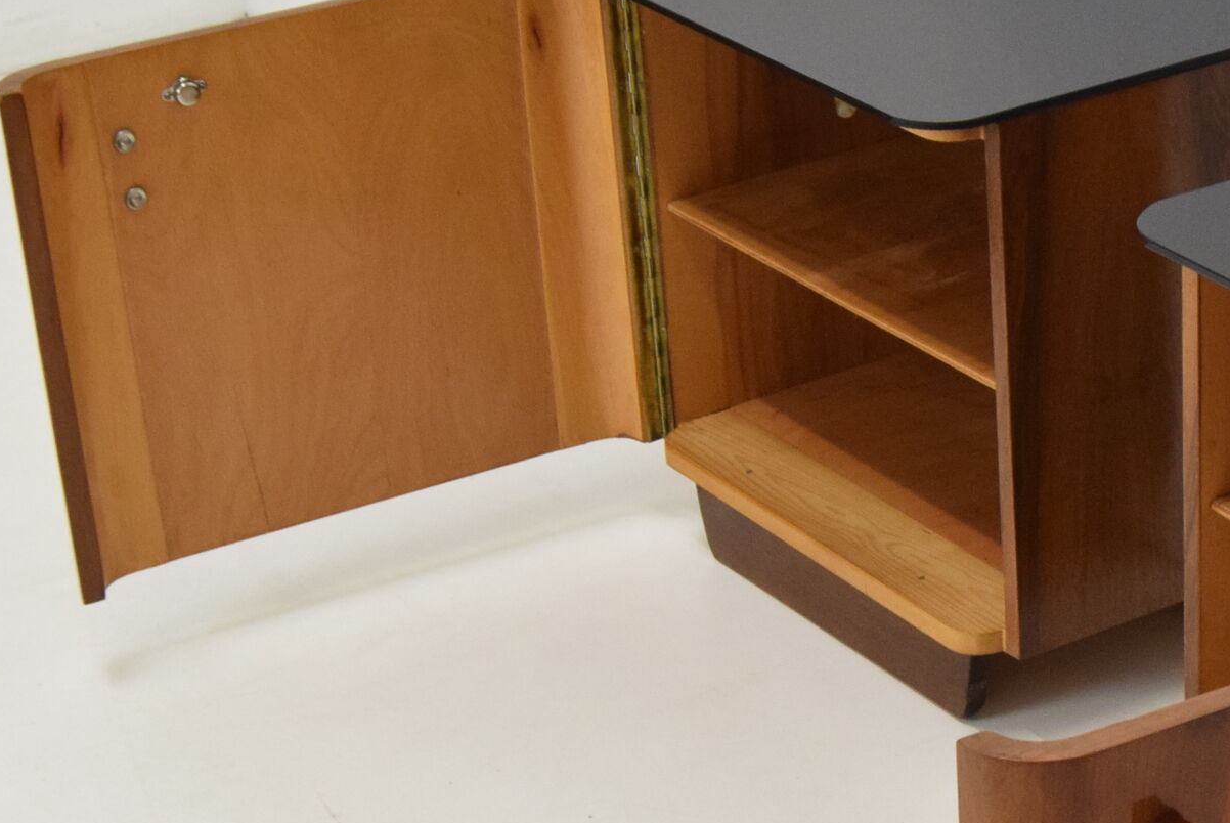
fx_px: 3830
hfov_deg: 18.0
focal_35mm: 112
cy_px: 609
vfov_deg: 12.2
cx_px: 1092
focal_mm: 30
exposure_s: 1/160
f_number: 6.3
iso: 1600
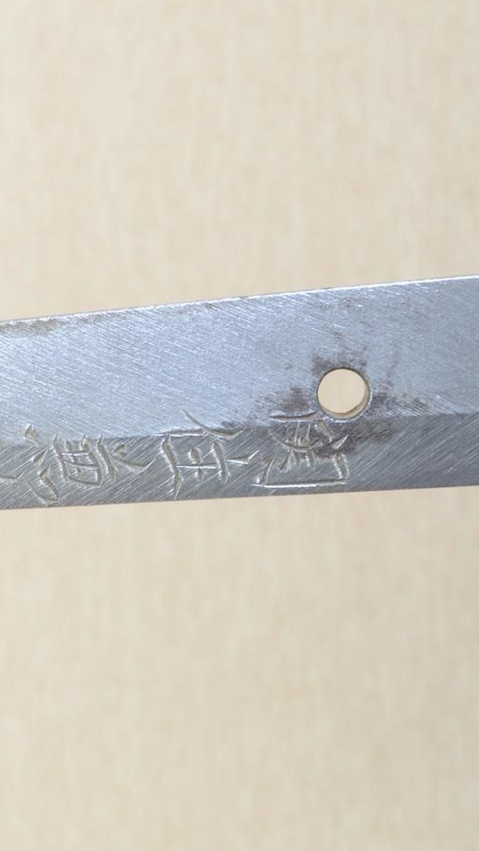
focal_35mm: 157
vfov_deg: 13.7
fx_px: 3544
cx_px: -141
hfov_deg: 7.6
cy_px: 425
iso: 400
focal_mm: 66
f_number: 11
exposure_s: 1/1.6
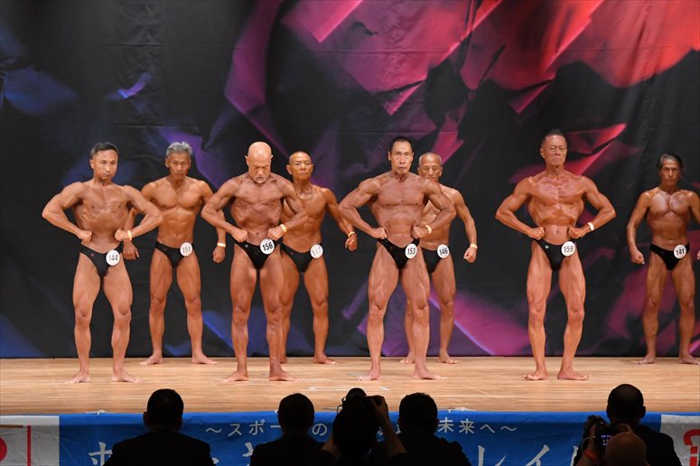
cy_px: 233
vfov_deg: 7.9
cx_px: 350
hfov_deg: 11.8
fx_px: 3382
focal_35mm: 174
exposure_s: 1/400
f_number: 5.6
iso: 5000
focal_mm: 116
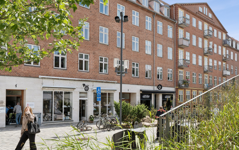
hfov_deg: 57.7
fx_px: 215
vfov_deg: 38.0
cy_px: 53
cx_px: 144
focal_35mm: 33
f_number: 10
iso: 400
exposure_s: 1/640
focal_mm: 26
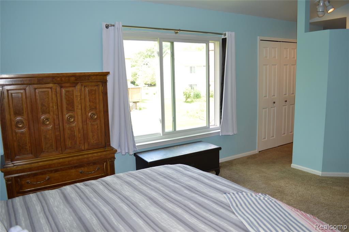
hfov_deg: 67.4
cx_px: 174
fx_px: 261
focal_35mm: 27
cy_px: 116
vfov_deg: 47.8
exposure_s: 1/125
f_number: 4
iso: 400
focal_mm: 18
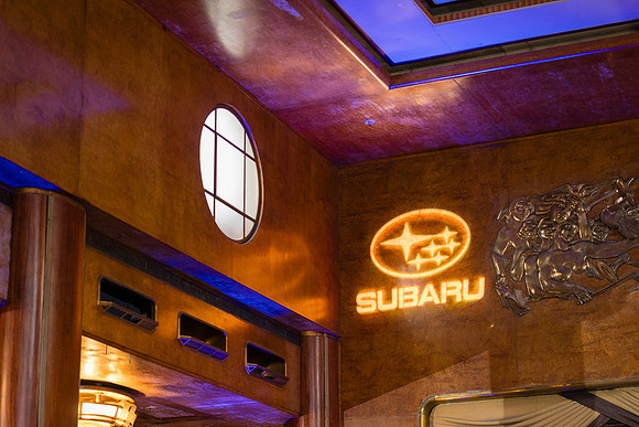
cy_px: 214
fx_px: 1509
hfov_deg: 23.9
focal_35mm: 85
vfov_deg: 16.1
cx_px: 320
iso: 1250
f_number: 1.4
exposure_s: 1/250
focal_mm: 85
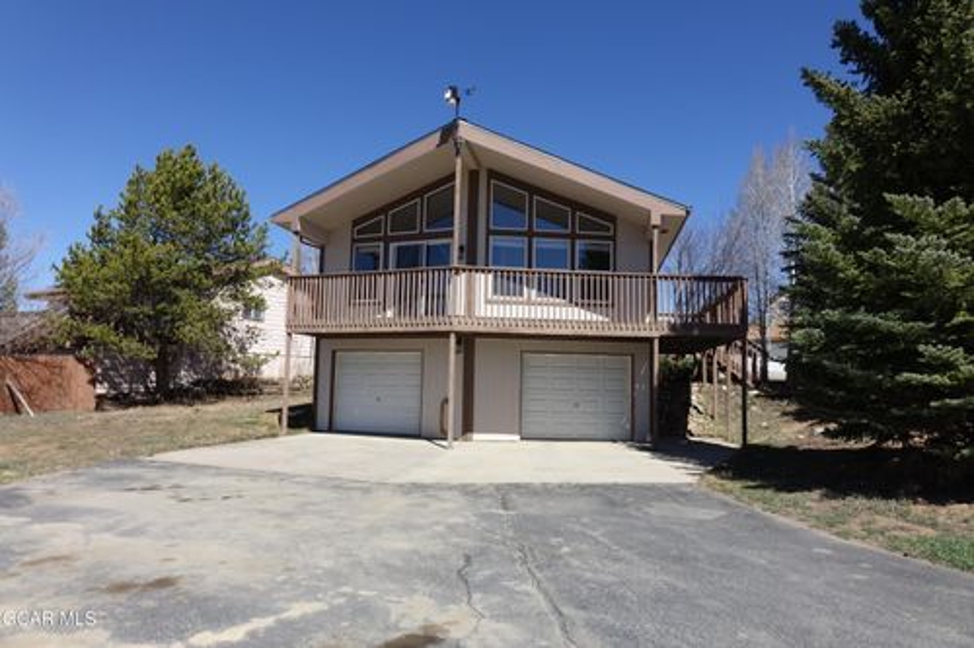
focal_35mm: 24
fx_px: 649
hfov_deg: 73.8
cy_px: 324
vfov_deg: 53.1
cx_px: 487
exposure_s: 1/25
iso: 125
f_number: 10
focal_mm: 8.8
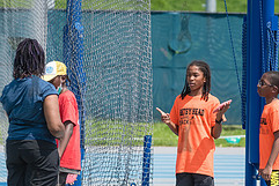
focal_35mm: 409
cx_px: 184
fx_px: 3172
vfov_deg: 3.4
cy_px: 132
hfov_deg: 5.0
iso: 400
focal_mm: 170
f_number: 4.5
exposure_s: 1/2500
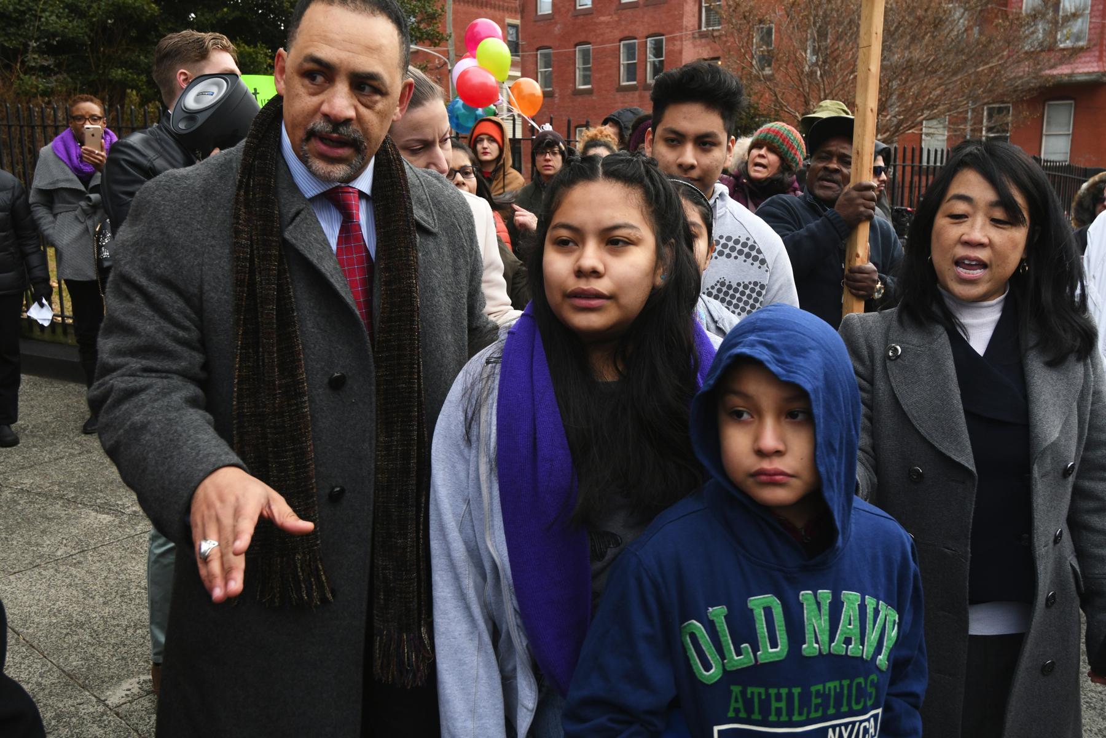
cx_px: 553
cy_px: 369
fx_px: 1014
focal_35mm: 33
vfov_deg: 40.0
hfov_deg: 57.2
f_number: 5.6
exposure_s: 1/200
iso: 640
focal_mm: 22
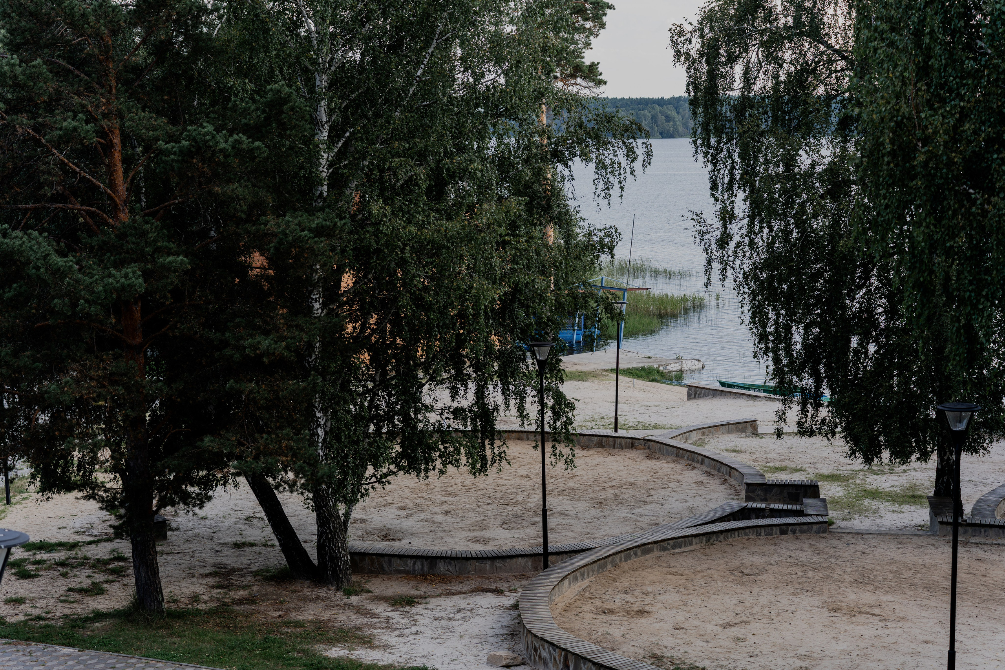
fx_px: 1759
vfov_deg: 21.6
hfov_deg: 31.9
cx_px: 502
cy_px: 335
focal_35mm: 63
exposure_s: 1/250
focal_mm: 63
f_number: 3.2
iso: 100
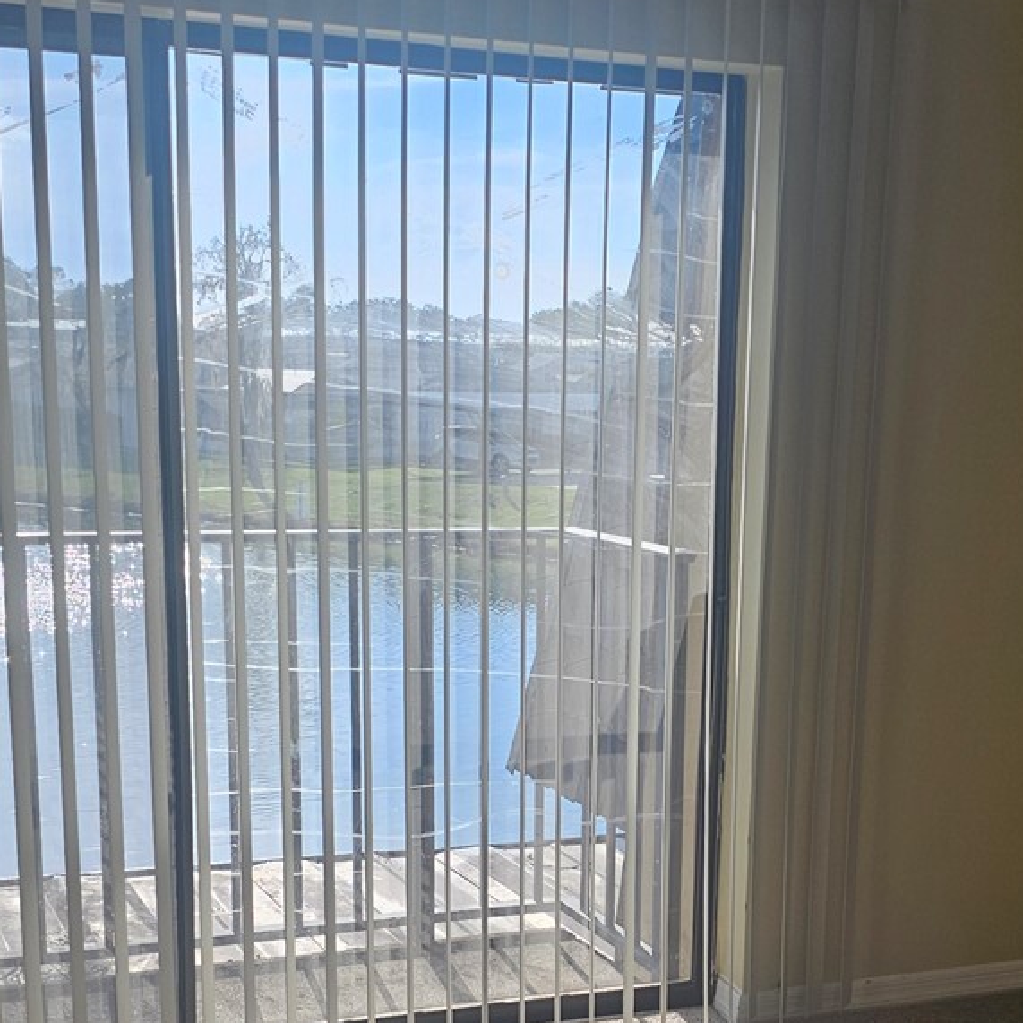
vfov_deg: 29.4
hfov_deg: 29.9
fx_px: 1906
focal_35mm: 57
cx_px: 645
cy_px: 801
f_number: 1.7
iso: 12
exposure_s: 1/120
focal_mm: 6.3
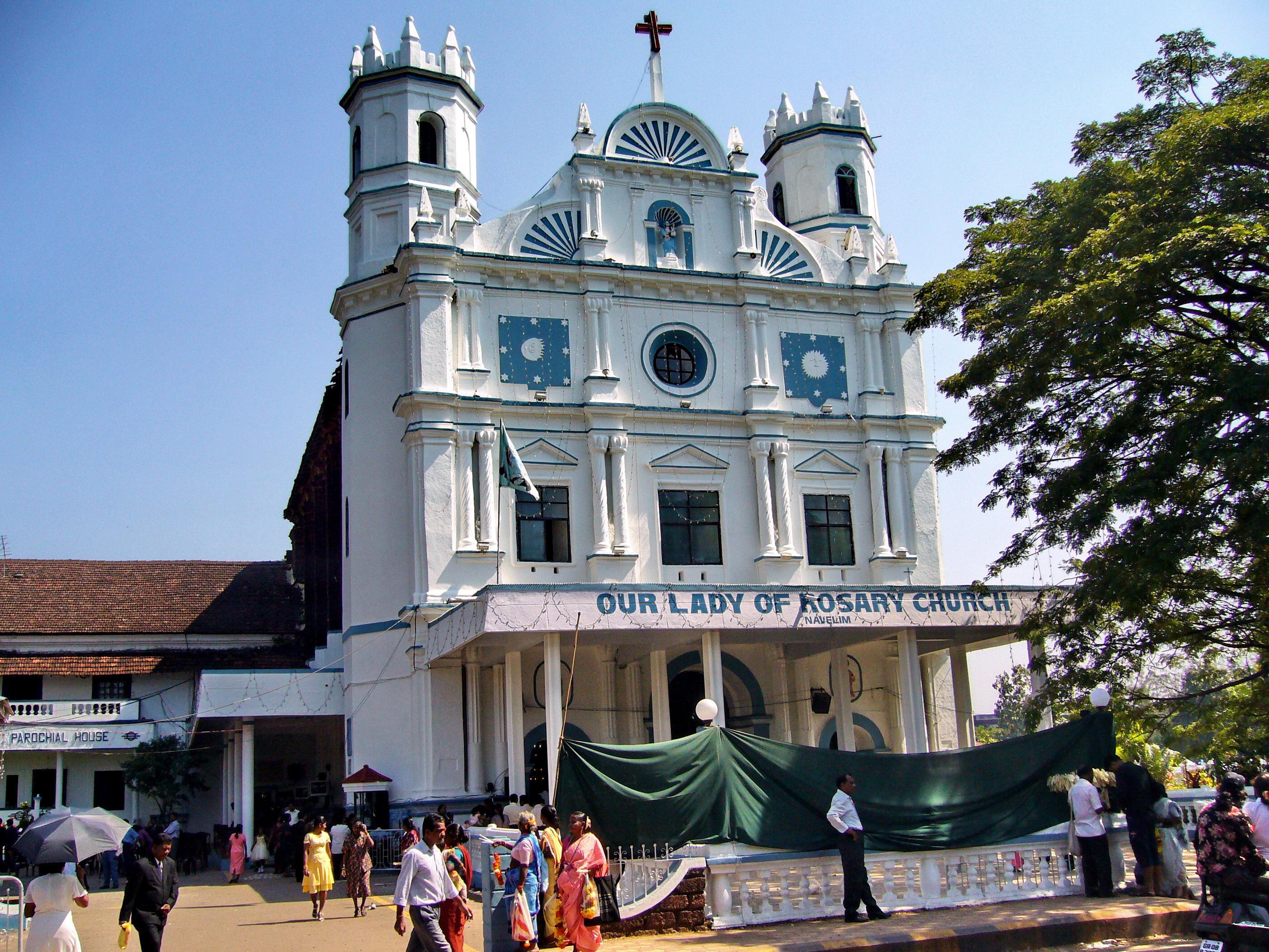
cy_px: 476
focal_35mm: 35
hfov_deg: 52.6
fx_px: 1283
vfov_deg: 40.7
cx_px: 634
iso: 80
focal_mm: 5.8
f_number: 5.6
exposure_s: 1/320
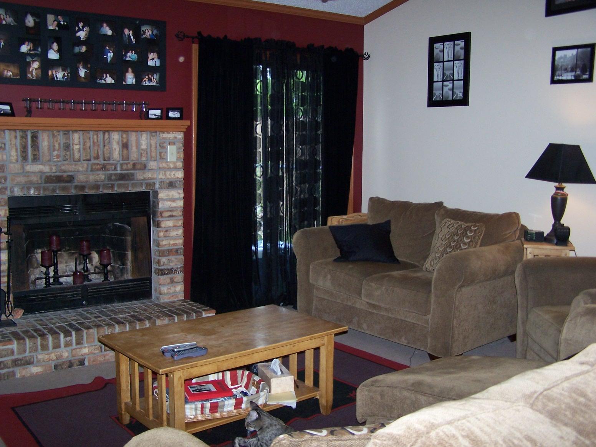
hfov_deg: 49.0
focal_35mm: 38
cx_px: 298
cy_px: 224
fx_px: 654
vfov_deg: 37.7
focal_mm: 6.3
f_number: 2.8
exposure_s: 1/60
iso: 140
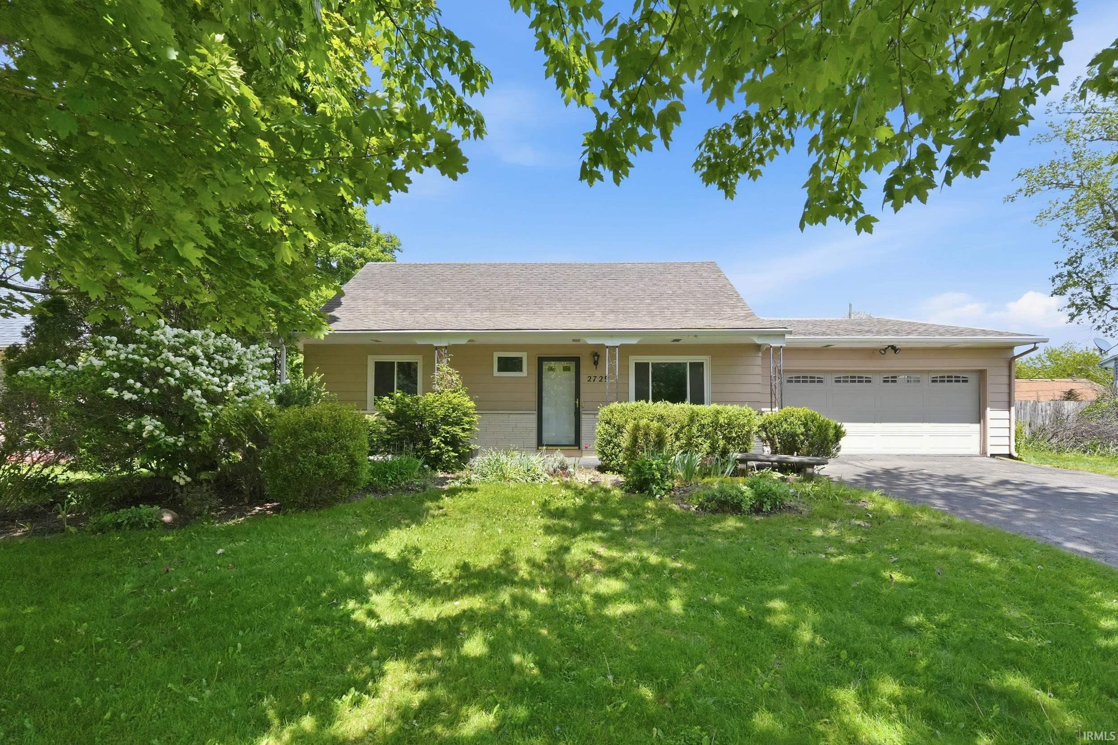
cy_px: 372
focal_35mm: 15
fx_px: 466
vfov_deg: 77.3
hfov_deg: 100.4
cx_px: 559
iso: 1600
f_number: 4
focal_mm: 10
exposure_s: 1/4000
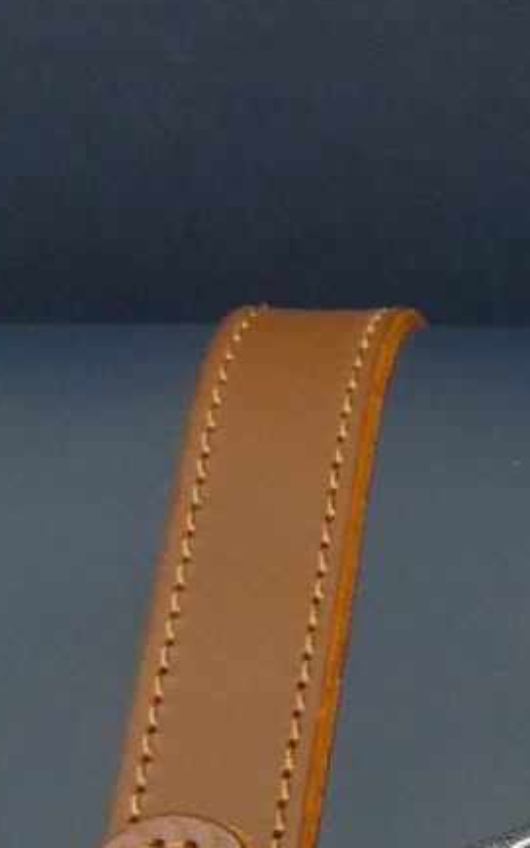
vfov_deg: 13.6
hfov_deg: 8.0
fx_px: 3469
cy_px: 989
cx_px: 1353
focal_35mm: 150
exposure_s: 1/60
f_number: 3.3
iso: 100
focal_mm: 4.3
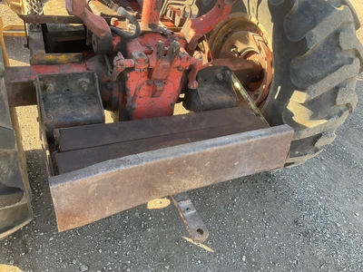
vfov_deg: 48.2
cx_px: 182
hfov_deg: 61.7
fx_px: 304
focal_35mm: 29
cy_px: 136
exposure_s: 1/132
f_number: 1.8
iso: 32
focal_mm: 3
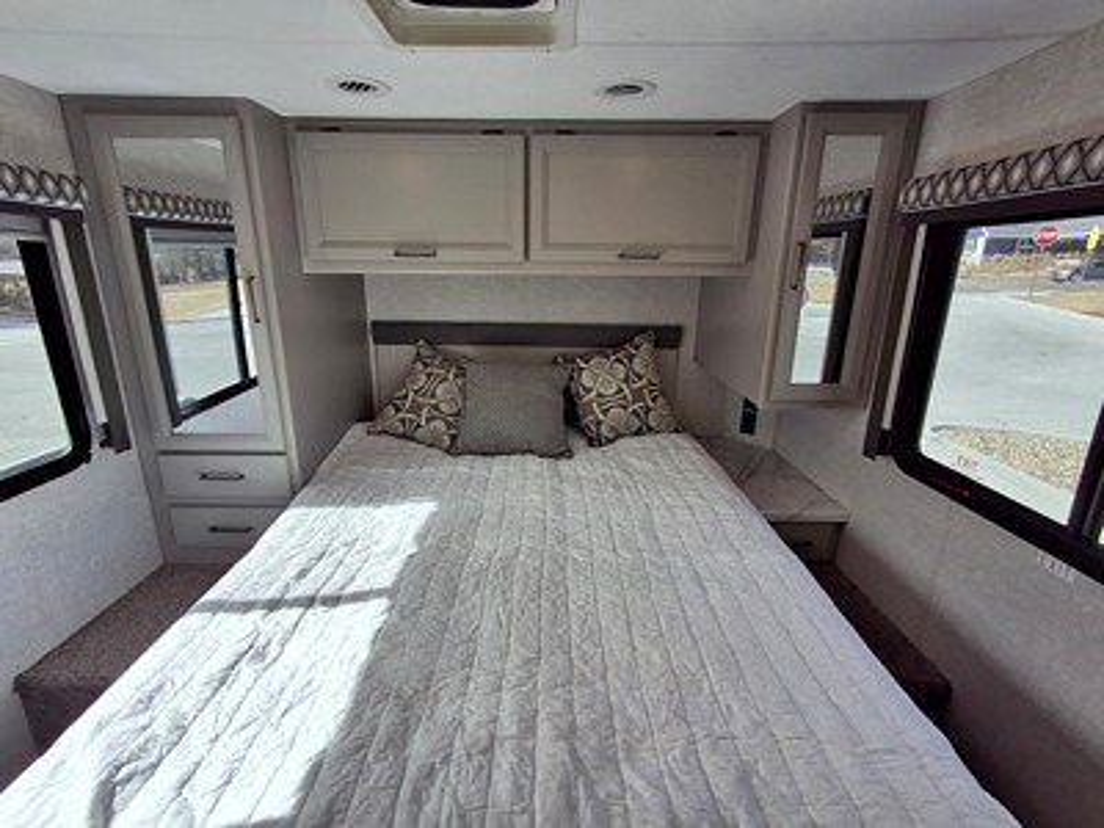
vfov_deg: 78.1
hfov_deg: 94.5
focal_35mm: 16
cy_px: 414
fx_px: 510
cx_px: 552
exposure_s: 1/239
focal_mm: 1.64
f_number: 2.2
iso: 40
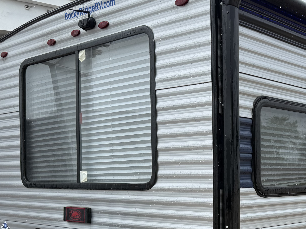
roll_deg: +0.4
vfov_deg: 25.5
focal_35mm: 56
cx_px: 270
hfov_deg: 32.8
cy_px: 193
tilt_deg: -1.3
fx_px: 495
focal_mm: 6.76
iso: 80
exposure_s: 1/2000
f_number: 1.78
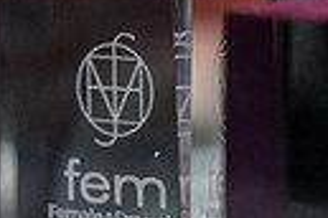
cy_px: 290
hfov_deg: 6.2
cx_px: -66
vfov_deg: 4.2
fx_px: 2997
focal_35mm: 329
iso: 3200
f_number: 4
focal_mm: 73
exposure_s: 1/60
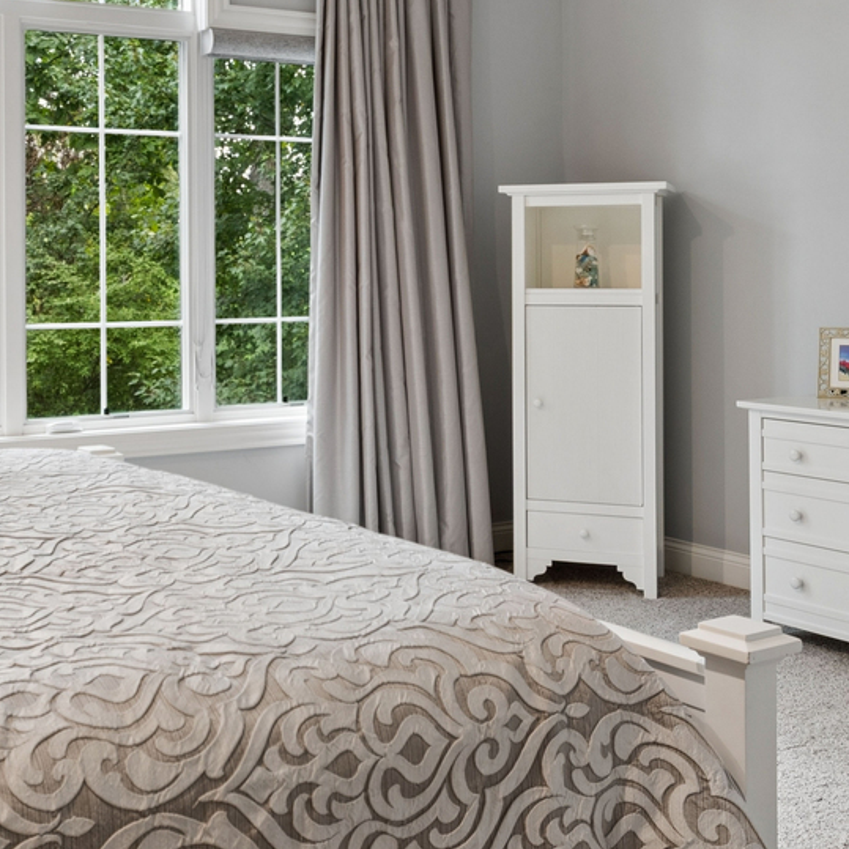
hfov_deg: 36.0
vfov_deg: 36.4
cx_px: 214
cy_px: 276
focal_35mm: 46
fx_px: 1276
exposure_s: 1/6
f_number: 8
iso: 250
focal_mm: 12
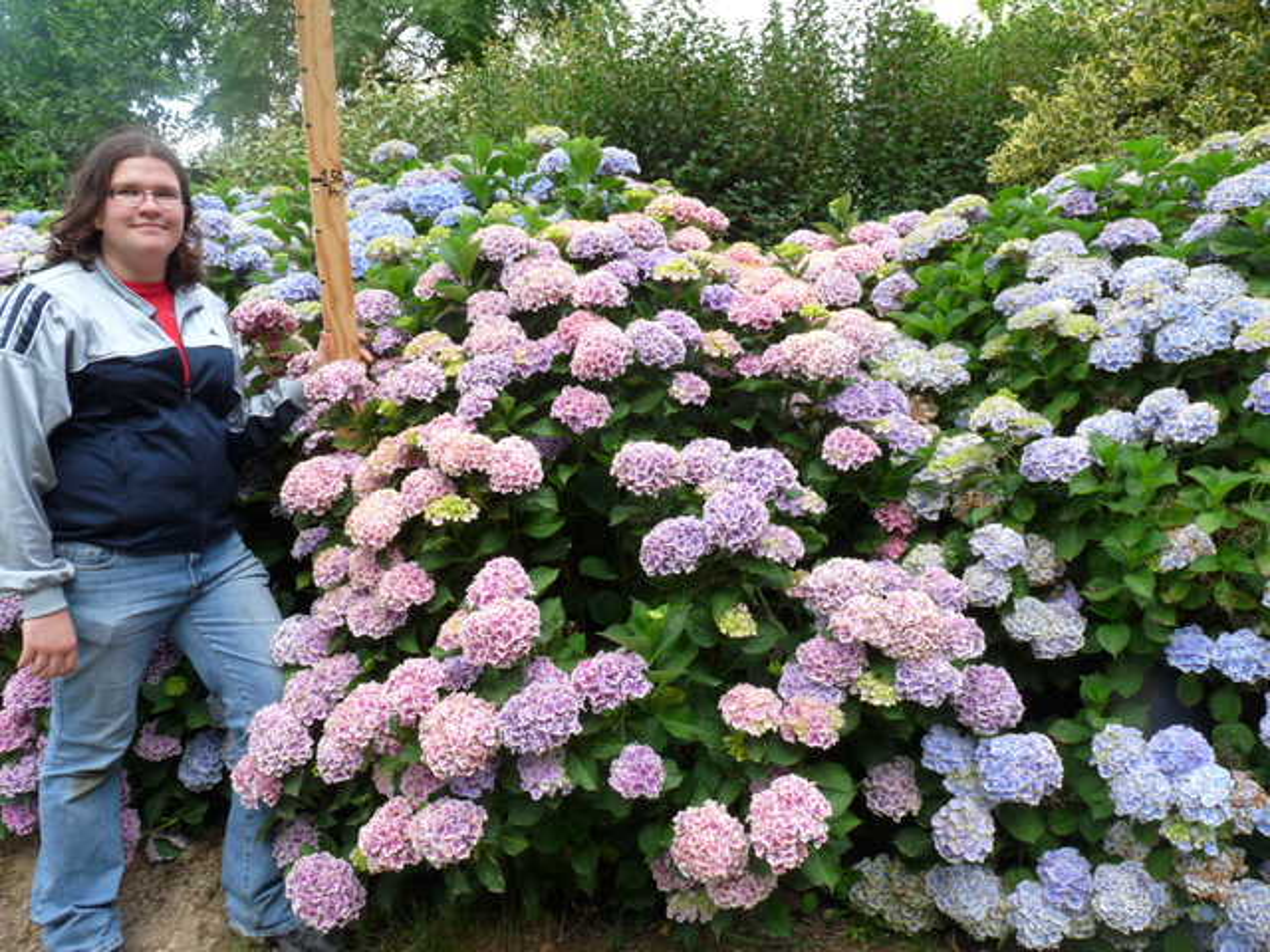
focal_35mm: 27
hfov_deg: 65.3
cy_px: 476
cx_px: 635
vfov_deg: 51.4
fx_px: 991
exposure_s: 1/125
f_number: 4
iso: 100
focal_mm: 4.8
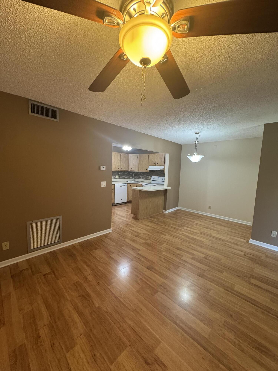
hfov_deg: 85.7
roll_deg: -0.8
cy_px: 186
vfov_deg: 102.1
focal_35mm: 14
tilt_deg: -5.7
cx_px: 139
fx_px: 150
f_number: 2.2
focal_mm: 2.22
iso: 250
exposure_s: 1/60
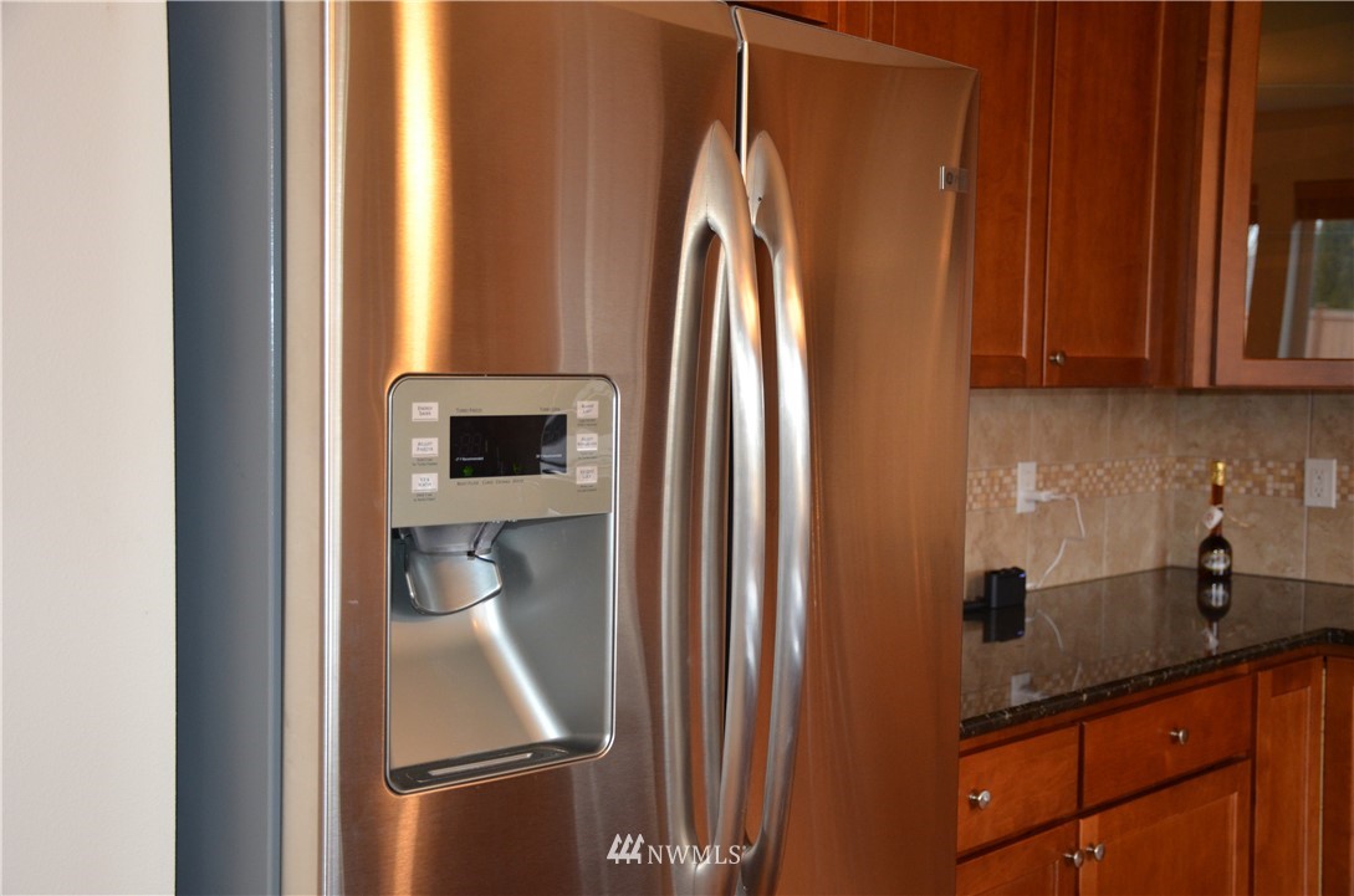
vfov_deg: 29.7
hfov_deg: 43.7
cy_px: 448
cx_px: 677
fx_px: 1689
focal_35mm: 45
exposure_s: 1/60
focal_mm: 30
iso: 800
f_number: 4
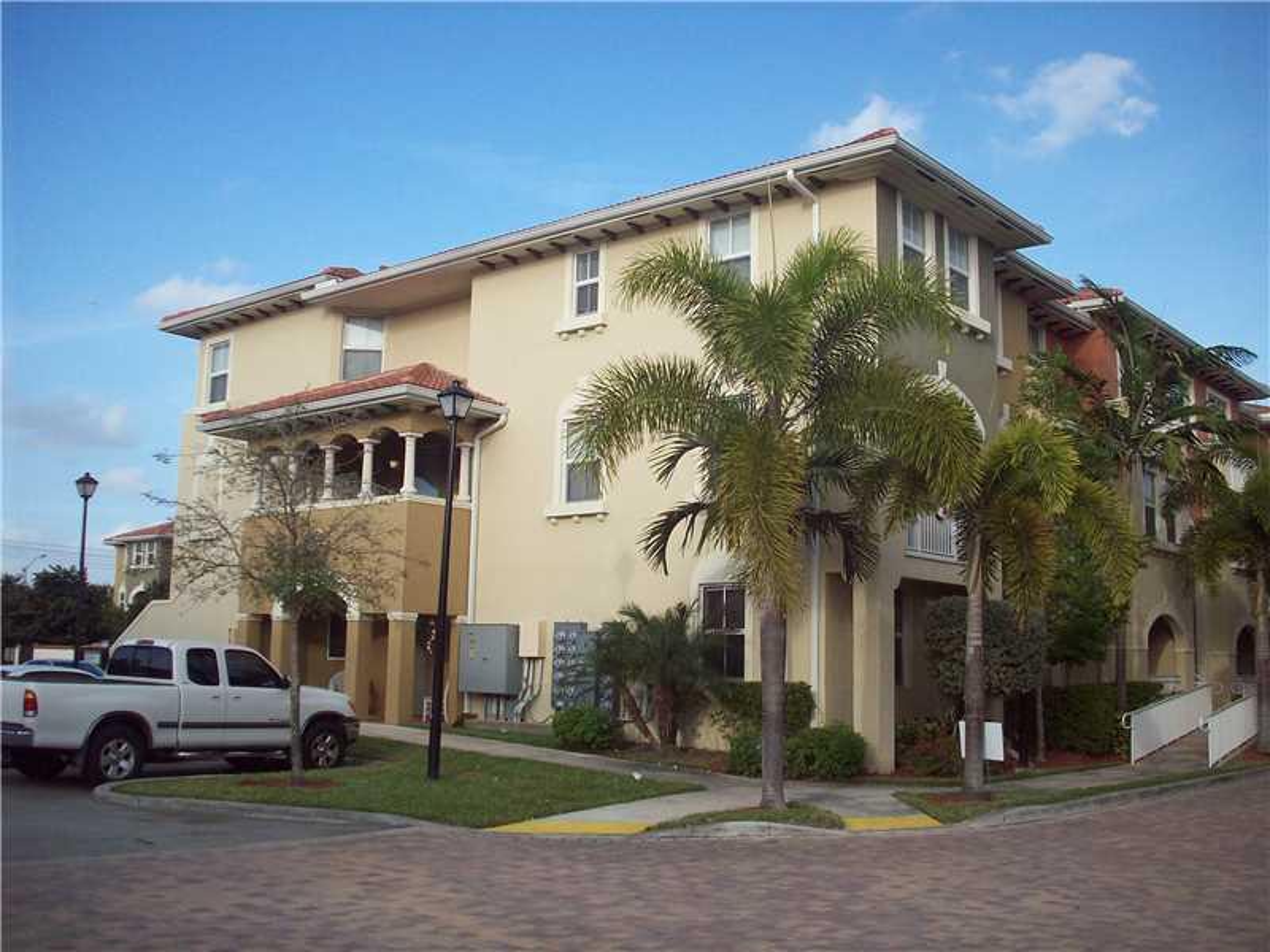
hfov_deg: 50.1
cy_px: 476
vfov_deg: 38.7
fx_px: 1357
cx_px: 635
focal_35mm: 37
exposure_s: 1/234
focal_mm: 6.2
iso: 80
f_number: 5.6
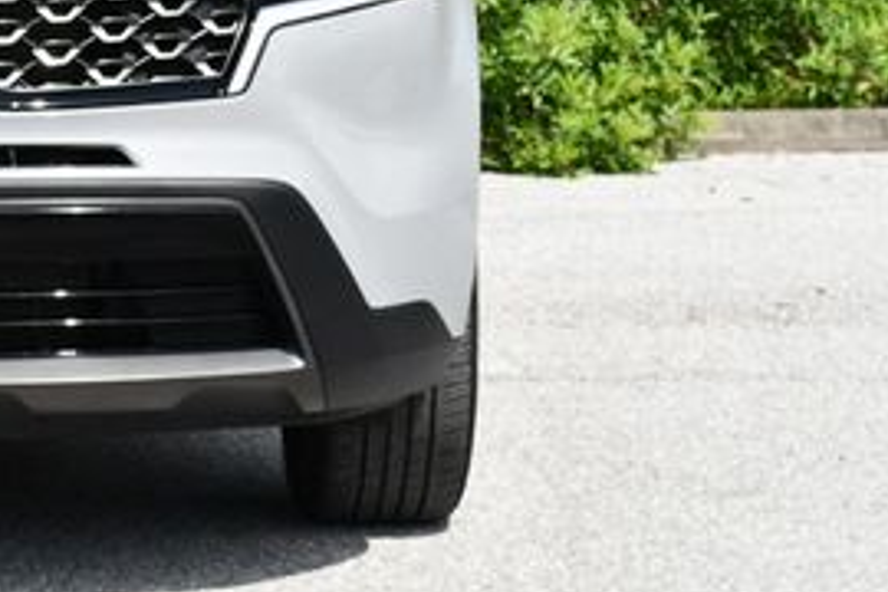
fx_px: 4094
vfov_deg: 8.2
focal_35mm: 166
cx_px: -161
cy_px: 33
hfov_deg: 12.1
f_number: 8
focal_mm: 35
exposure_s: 1/250
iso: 110
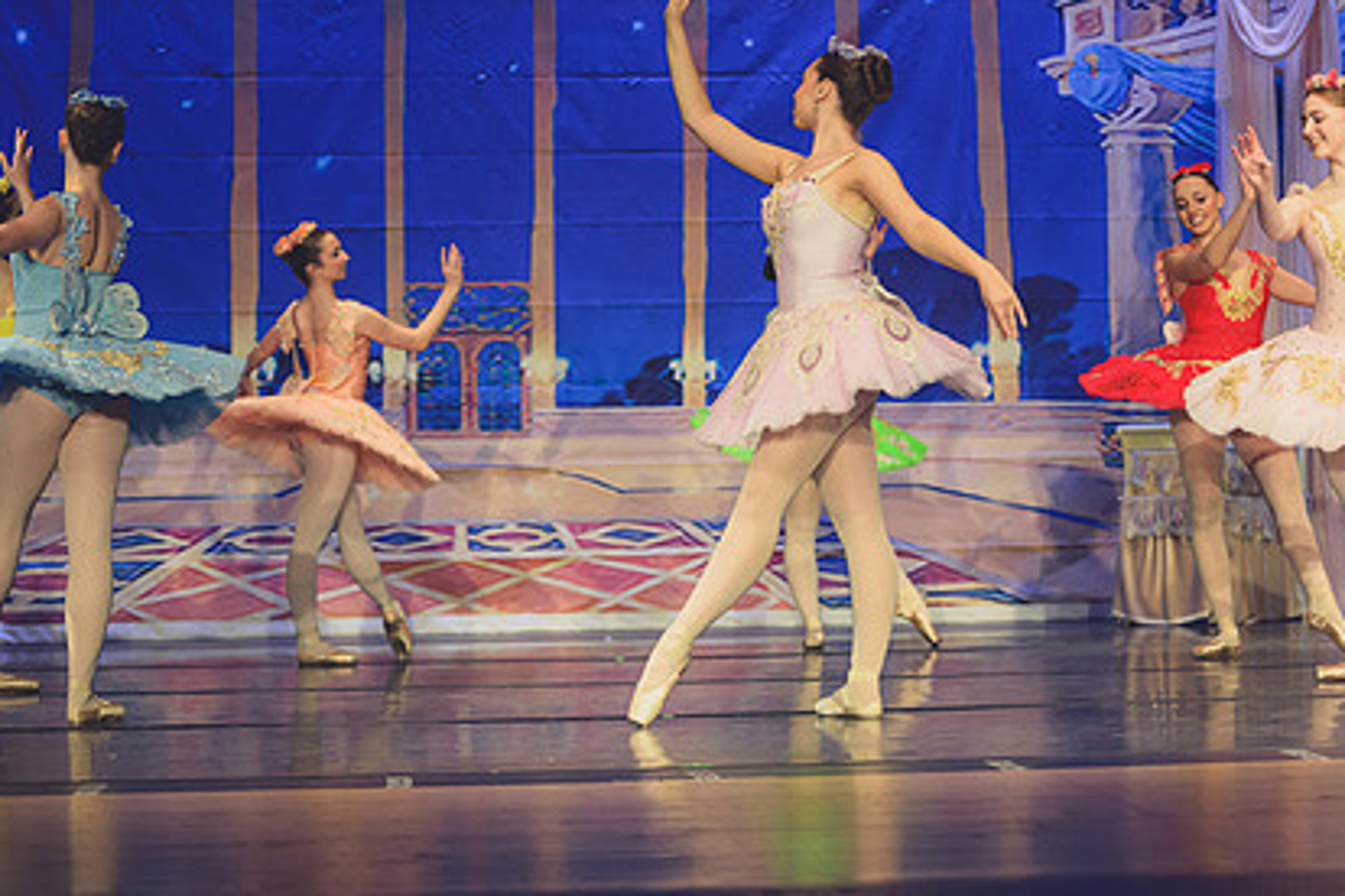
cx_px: 825
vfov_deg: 14.0
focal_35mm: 98
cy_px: 381
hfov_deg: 20.8
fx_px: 3661
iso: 1400
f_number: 2.8
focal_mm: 70
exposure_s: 1/320
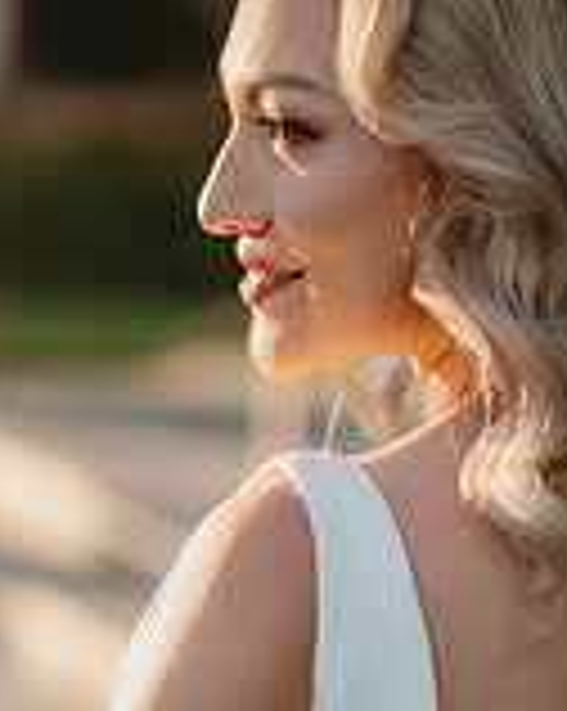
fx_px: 4771
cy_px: 720
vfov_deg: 8.5
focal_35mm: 227
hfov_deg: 6.8
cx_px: 443
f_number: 2.5
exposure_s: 1/400
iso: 50
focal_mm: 85
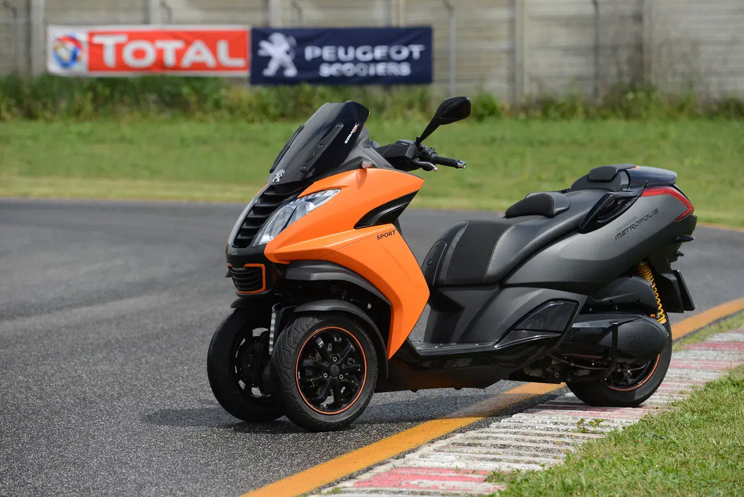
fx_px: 3308
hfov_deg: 12.8
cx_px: 372
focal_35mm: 160
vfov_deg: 8.6
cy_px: 248
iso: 200
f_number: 5.6
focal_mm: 160
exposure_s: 1/1250
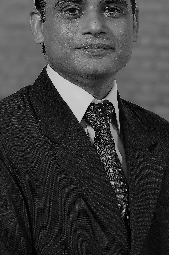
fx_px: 3184
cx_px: 94
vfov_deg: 4.6
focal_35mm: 451
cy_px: 86
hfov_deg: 3.0
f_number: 11
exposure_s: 1/80
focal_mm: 170
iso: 200
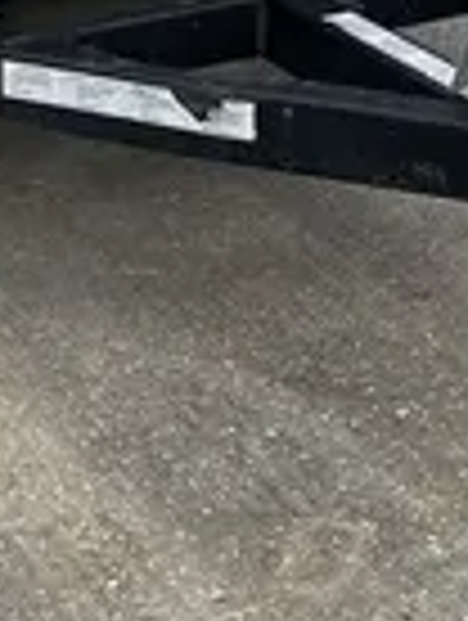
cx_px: 252
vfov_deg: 13.5
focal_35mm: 138
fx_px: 2480
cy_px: -281
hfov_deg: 10.8
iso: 50
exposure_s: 1/1890
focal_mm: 5.1
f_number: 1.6
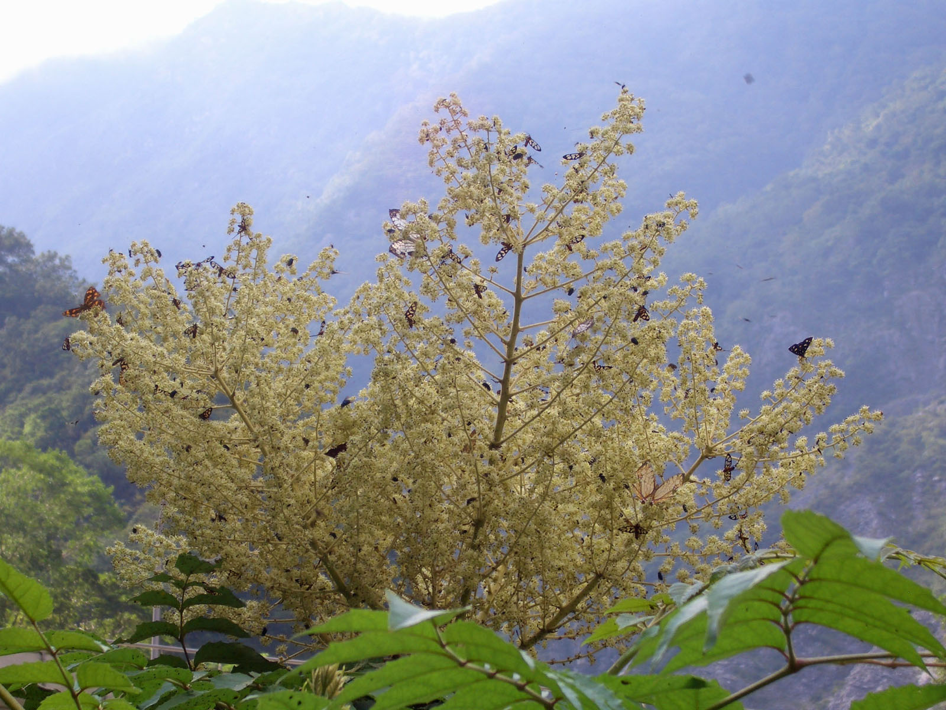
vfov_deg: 16.8
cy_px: 355
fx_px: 2405
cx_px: 473
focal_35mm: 88
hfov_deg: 22.3
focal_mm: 14.6
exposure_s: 1/125
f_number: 4.4
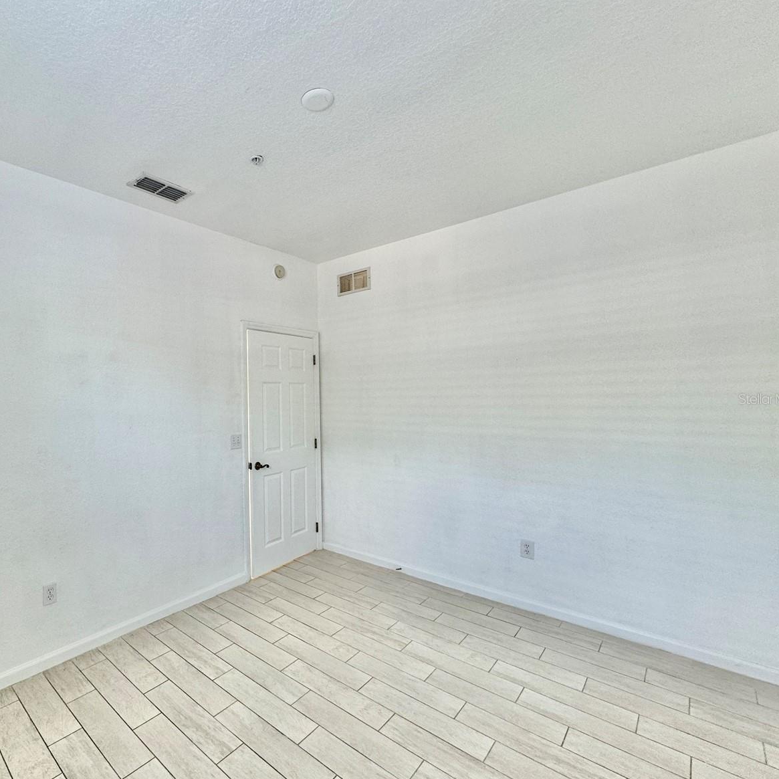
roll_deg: +0.7
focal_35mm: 17
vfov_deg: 84.0
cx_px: 267
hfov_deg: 81.5
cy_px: 399
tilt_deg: -1.1
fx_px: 433
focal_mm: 2.22
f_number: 2.2
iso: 125
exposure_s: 1/99
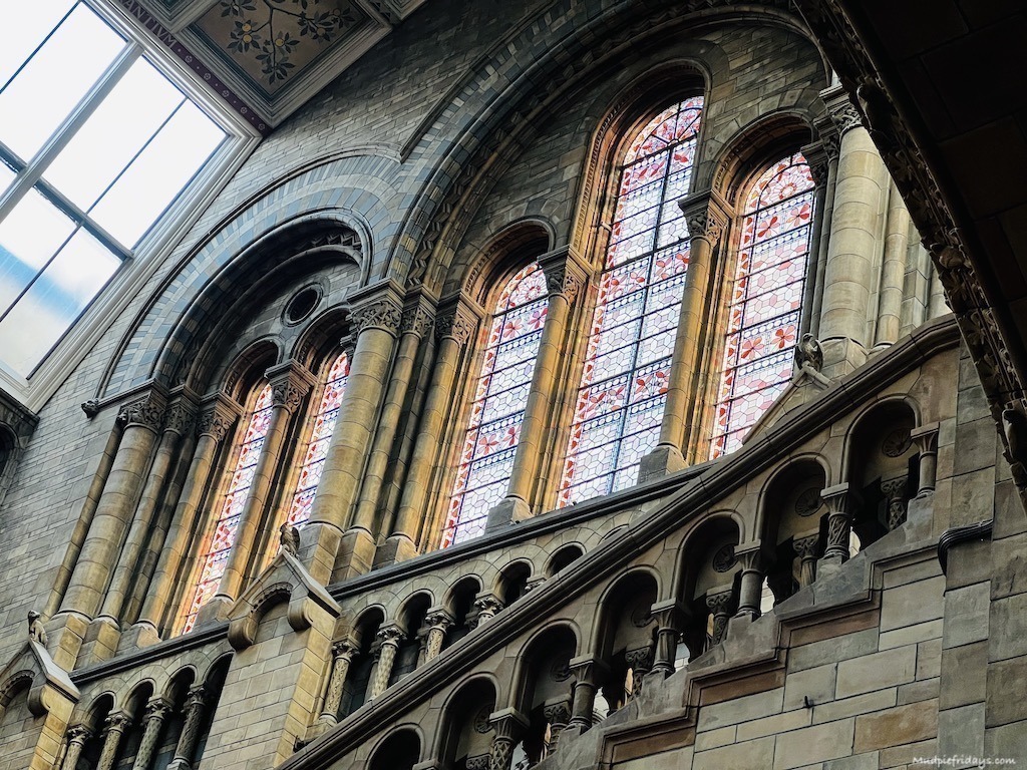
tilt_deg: +38.0
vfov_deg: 19.1
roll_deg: -11.9
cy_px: 385
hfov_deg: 25.3
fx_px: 2284
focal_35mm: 77
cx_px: 514
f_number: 2.8
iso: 320
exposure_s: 1/60
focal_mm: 9
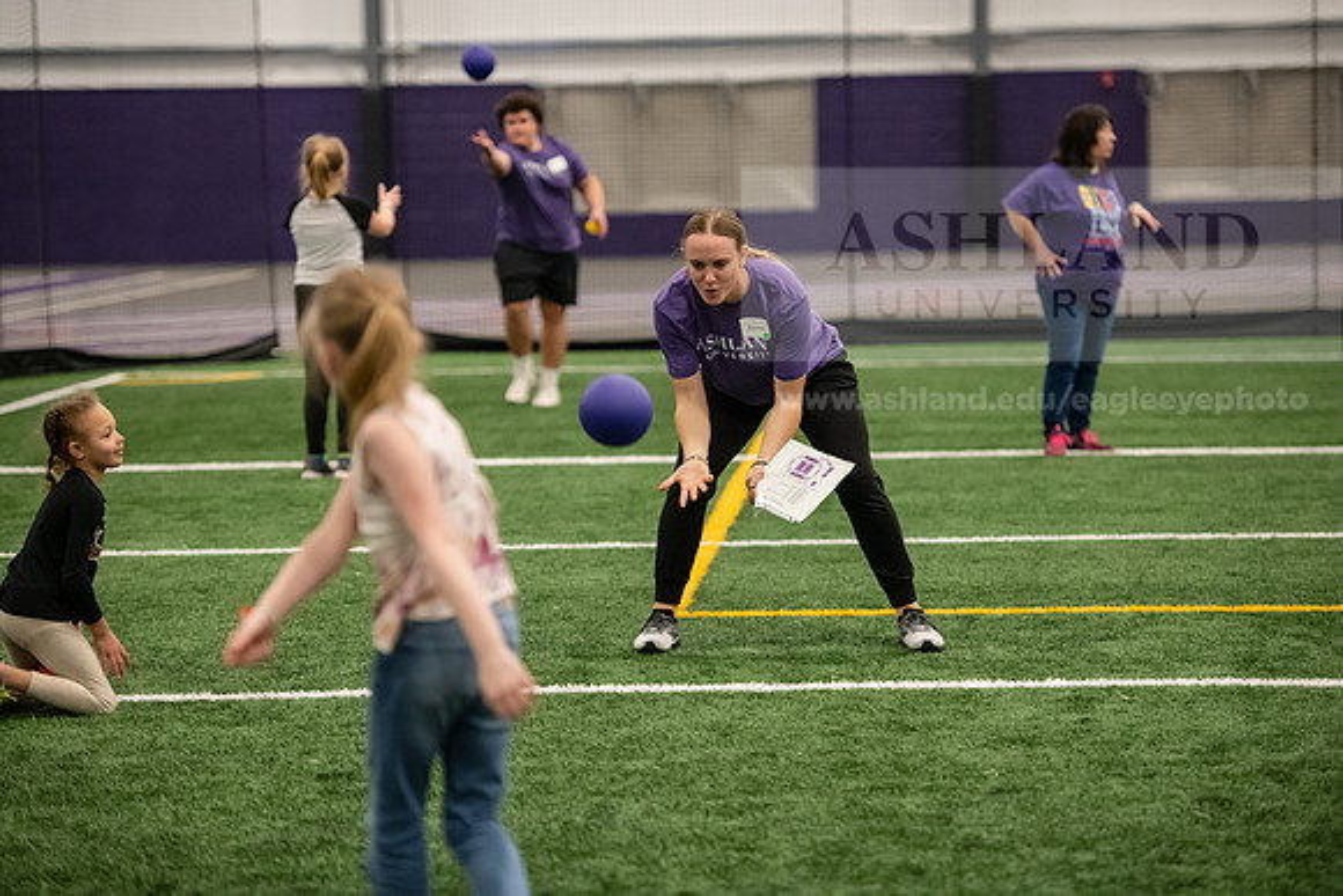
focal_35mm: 130
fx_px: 4851
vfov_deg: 10.6
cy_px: 448
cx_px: 672
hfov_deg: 15.8
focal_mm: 130
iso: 4000
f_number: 3.2
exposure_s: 1/320
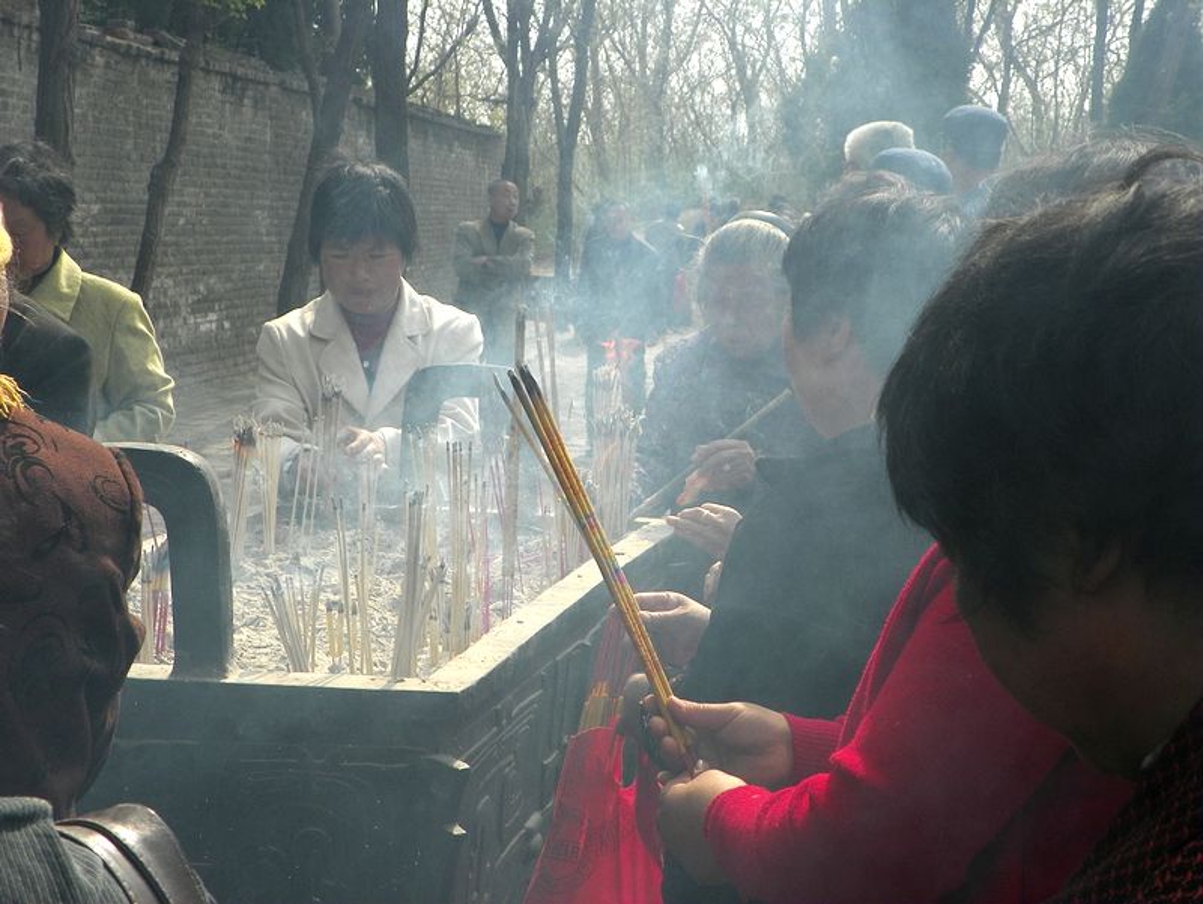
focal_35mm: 68
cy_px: 452
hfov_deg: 28.5
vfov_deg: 21.6
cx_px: 602
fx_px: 2365
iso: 64
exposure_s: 1/320
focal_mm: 12.1
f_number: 4.5
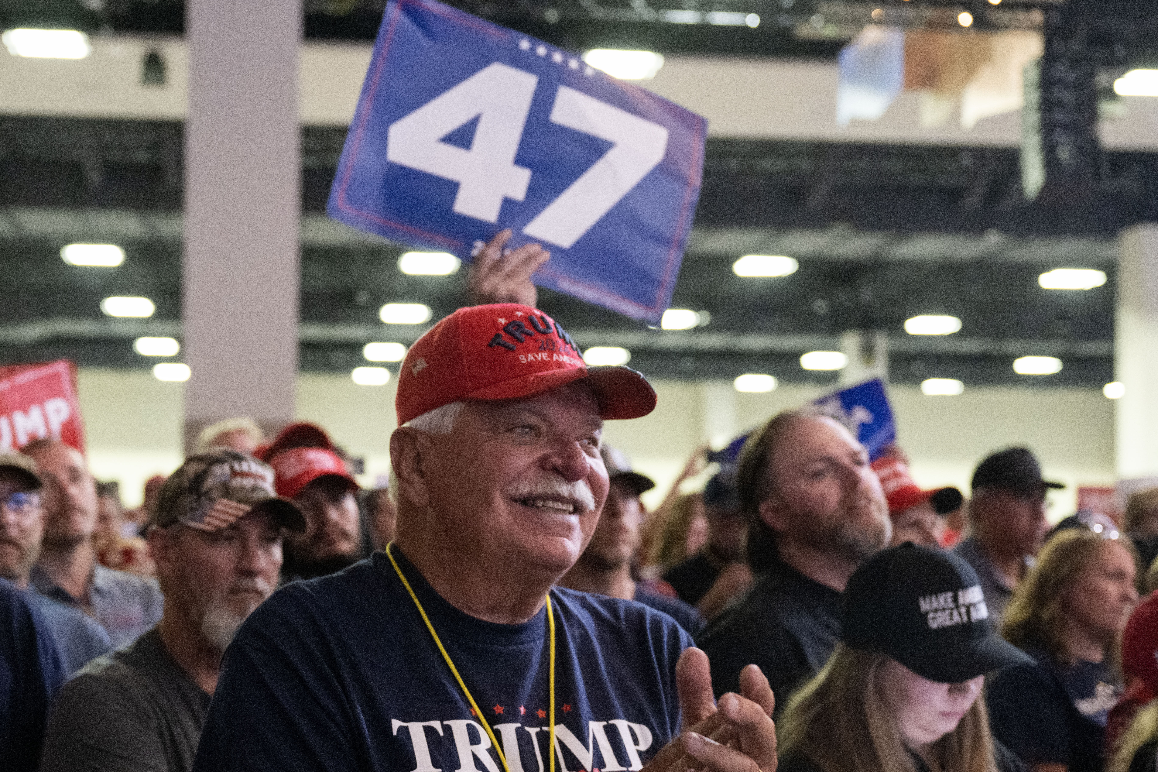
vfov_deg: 25.5
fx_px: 1705
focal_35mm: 53
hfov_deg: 37.3
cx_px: 453
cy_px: 477
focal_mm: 35
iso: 6400
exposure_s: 1/250
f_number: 2.8
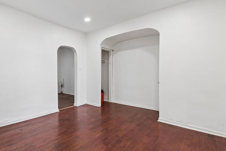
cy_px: 73
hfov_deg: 85.2
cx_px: 84
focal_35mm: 19
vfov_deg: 64.6
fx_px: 119
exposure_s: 1/30
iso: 250
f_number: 9
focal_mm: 14
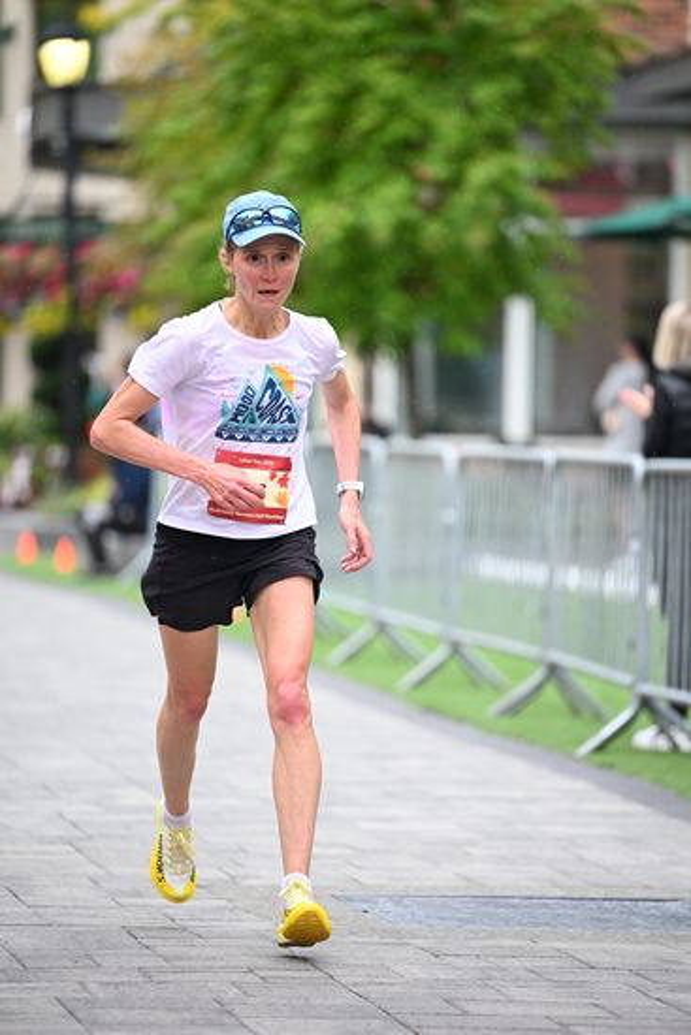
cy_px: 518
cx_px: 346
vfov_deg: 10.3
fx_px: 5754
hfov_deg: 6.9
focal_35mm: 200
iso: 1250
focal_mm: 200
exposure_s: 1/1250
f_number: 2.8
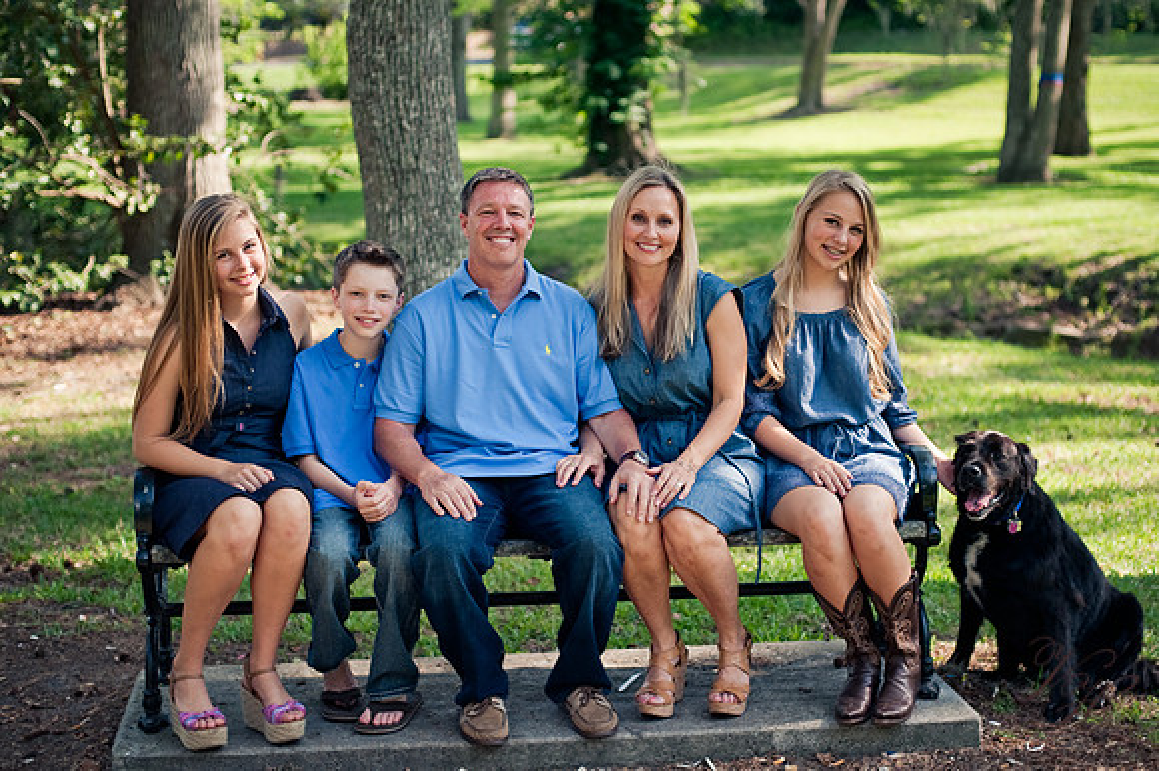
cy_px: 386
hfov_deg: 39.6
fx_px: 1609
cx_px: 580
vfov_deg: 27.0
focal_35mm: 50
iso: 200
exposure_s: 1/640
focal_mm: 50
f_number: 2.5
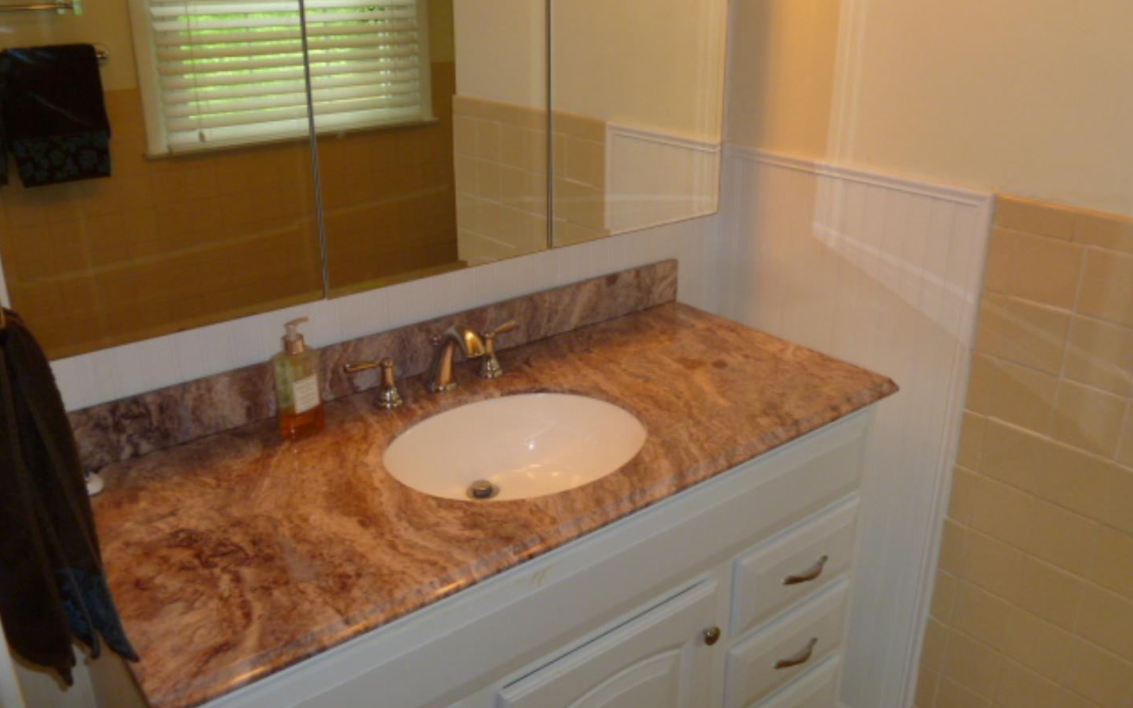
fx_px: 926
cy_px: 334
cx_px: 563
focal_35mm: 30
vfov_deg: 41.8
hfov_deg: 62.9
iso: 160
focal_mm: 5
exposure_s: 1/30
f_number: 3.3
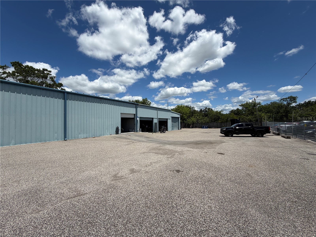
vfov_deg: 85.7
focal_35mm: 14
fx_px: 128
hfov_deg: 102.1
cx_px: 158
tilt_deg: +3.2
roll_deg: +0.7
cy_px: 118
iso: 20
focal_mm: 2.22
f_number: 2.2
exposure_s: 1/1795
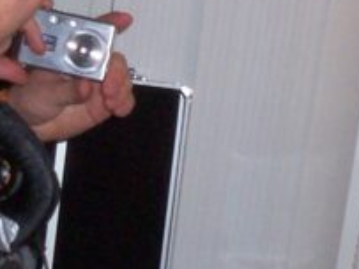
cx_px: 170
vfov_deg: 8.1
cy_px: 88
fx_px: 1886
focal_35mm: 182
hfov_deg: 10.9
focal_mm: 5.9
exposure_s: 1/64
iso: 140
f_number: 4.5
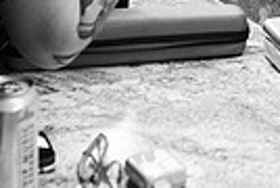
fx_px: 943
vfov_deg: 10.1
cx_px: 312
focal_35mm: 121
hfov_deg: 16.4
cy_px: -249
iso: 1600
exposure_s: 1/250
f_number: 3.2
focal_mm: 24
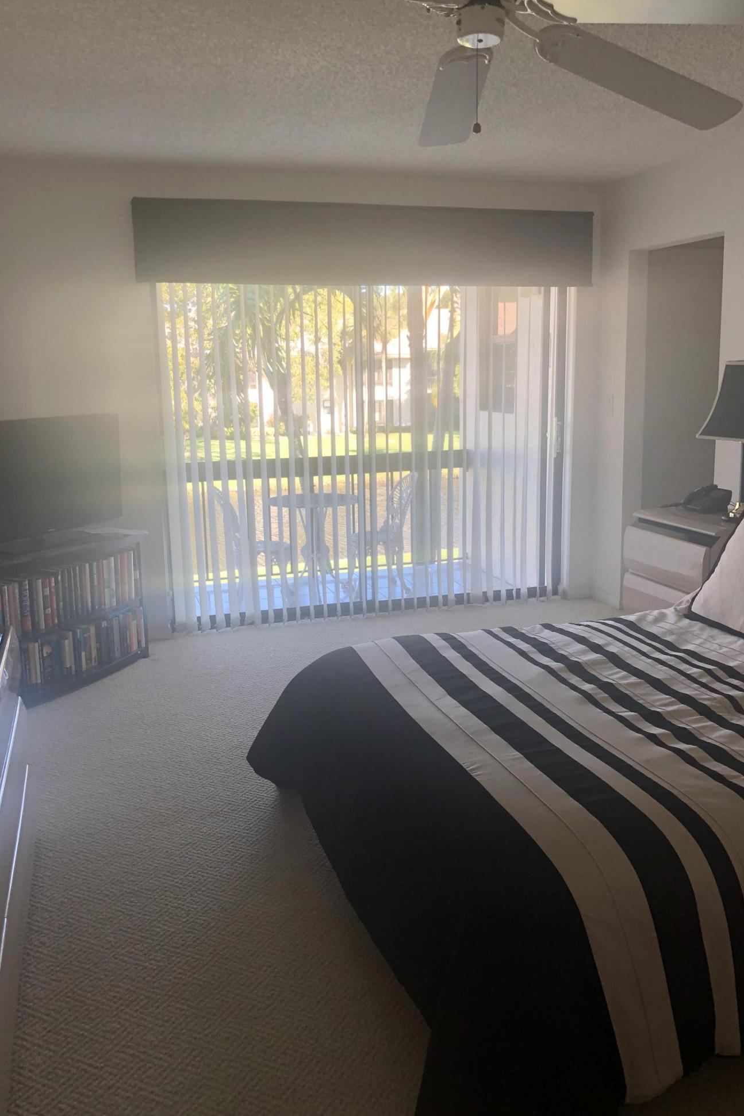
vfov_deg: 61.9
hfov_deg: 43.6
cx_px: 394
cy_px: 546
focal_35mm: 30
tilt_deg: -9.2
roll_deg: +0.7
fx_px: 930
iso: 50
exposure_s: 1/120
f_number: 1.8
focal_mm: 3.99
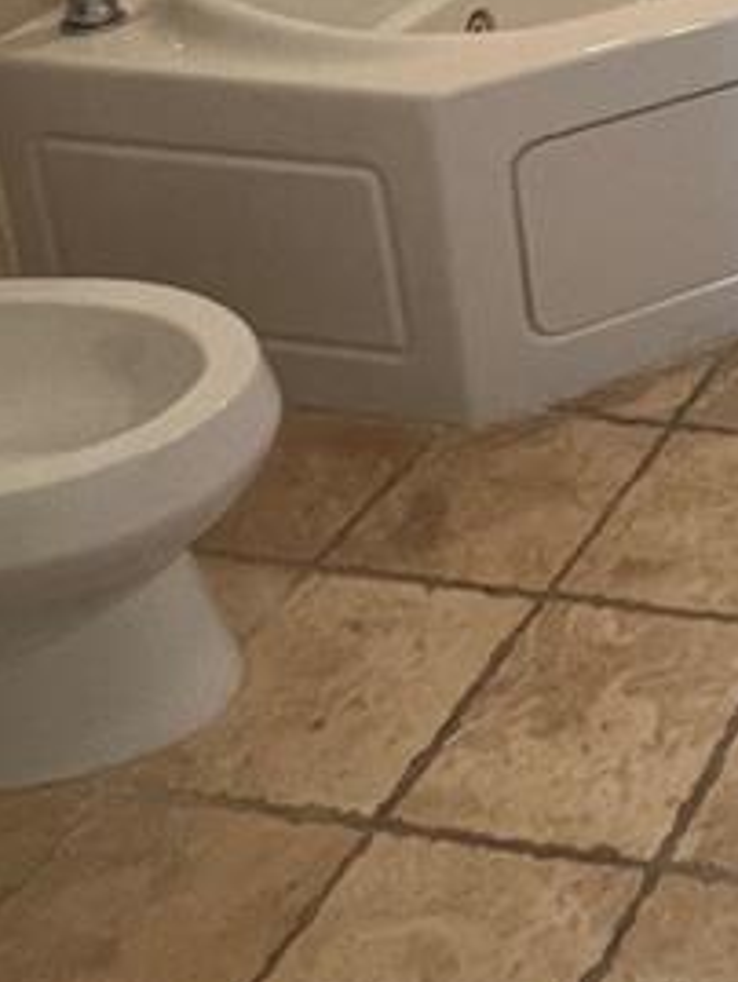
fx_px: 1647
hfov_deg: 19.6
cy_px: -336
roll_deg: +0.5
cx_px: 1286
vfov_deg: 27.1
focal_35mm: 58
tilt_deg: -13.5
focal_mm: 1.57
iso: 160
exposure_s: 1/60
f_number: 1.8
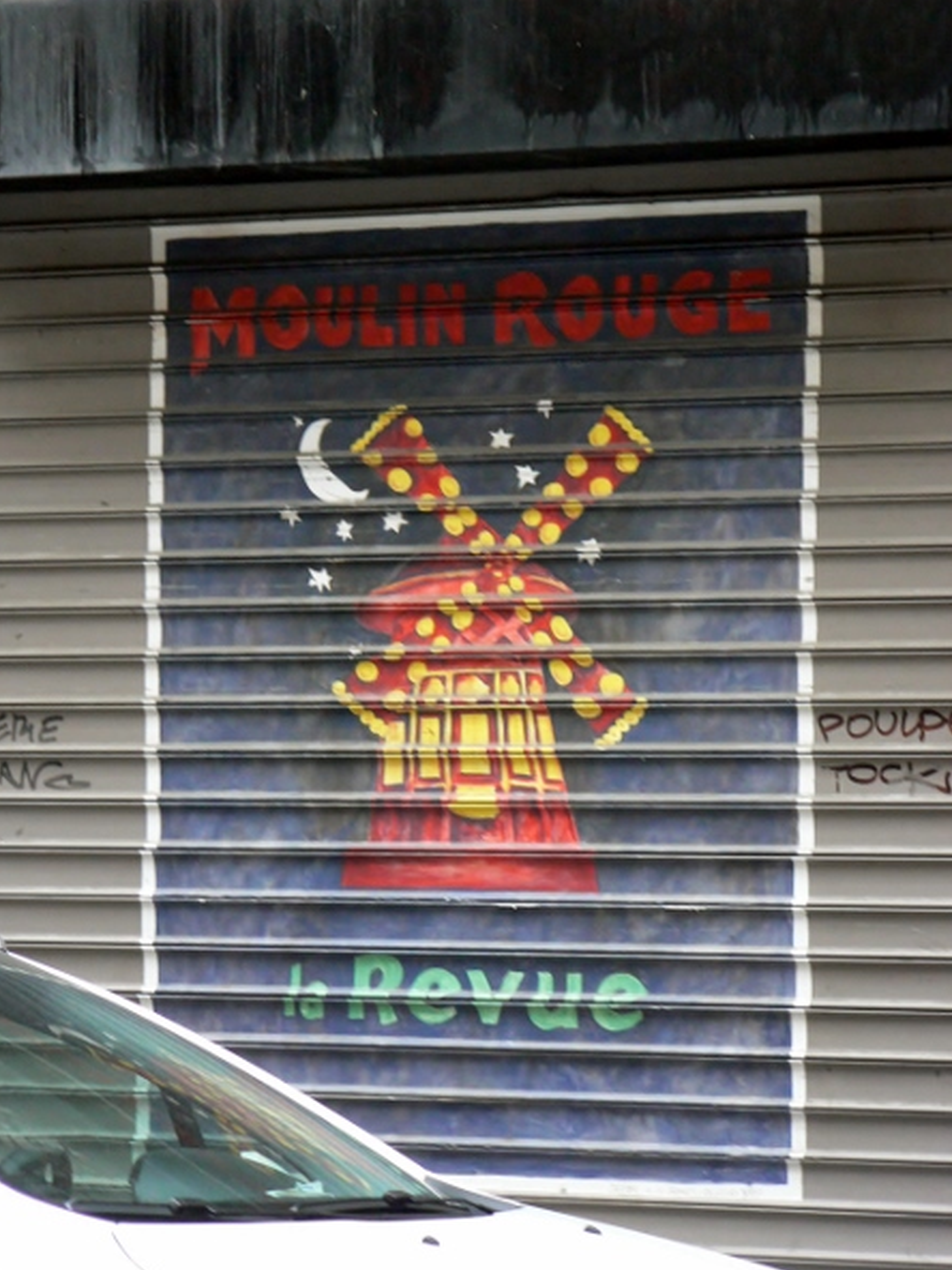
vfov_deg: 14.7
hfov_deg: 11.1
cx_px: 474
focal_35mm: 134
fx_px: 4914
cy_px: 676
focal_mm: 20.7
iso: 200
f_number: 3.2
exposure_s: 1/25
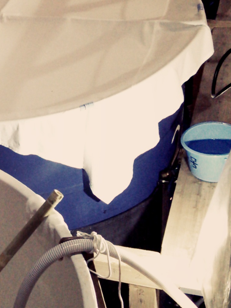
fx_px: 721
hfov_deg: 17.0
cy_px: 127
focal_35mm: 81
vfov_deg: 24.1
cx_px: -82
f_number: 2.5
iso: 500
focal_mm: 4.21
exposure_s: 1/10
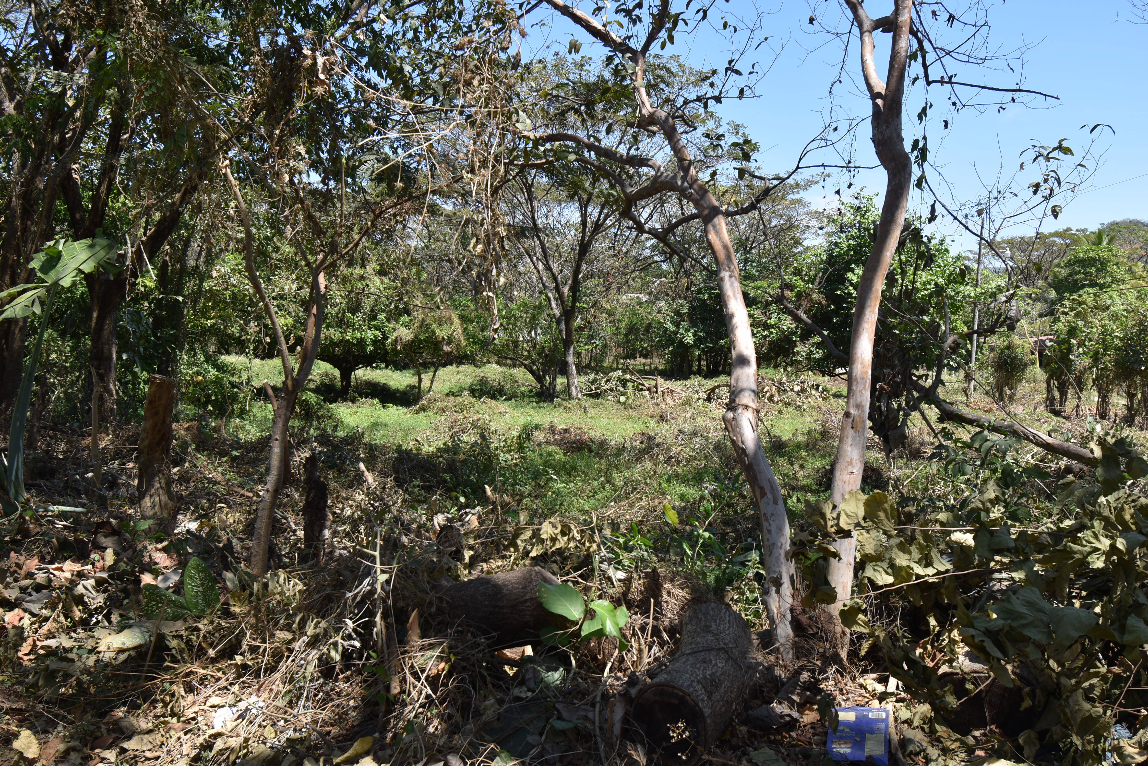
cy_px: 383
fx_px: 957
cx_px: 574
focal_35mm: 30
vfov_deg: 43.6
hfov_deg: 61.9
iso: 100
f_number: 8
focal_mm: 20
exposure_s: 1/125
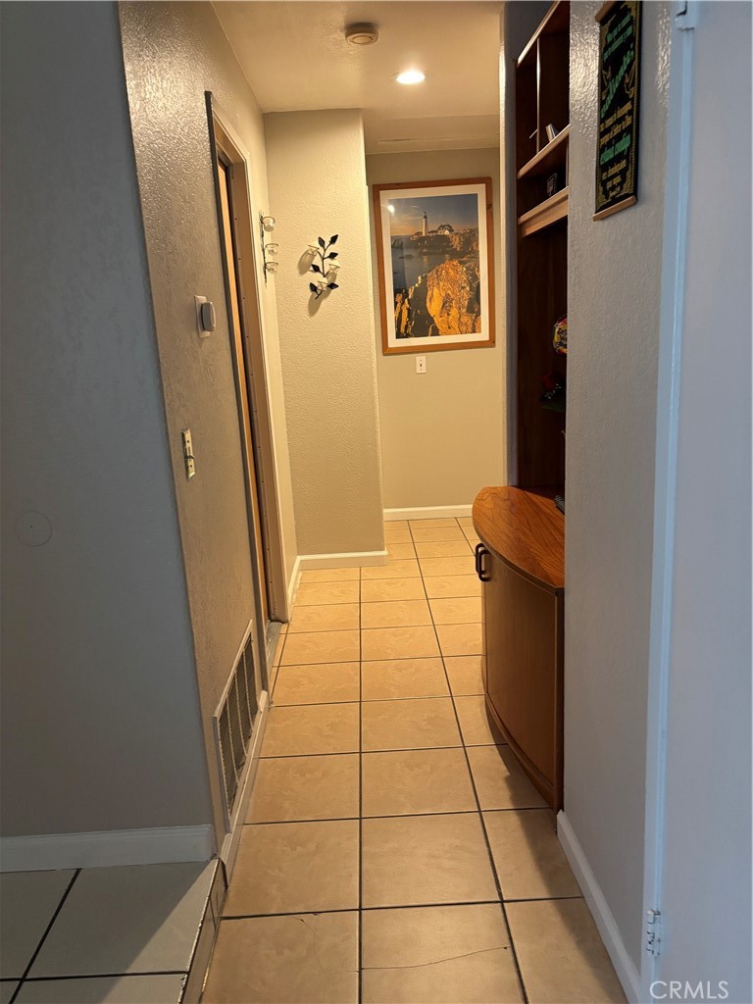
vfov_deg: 67.3
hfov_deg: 53.1
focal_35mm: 26
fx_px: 754
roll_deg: +3.7
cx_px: 376
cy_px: 502
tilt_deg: -13.0
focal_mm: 5.96
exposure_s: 1/60
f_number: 1.6
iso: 400
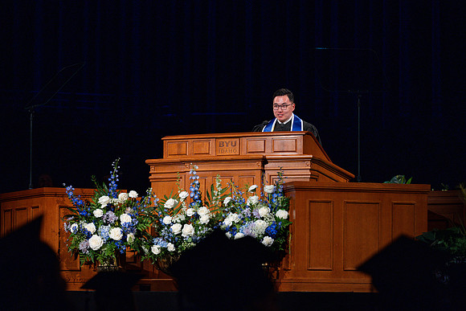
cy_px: 156
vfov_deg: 10.9
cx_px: 233
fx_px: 1637
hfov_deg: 16.2
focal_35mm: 126
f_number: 4
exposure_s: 1/320
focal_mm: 125
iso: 2500
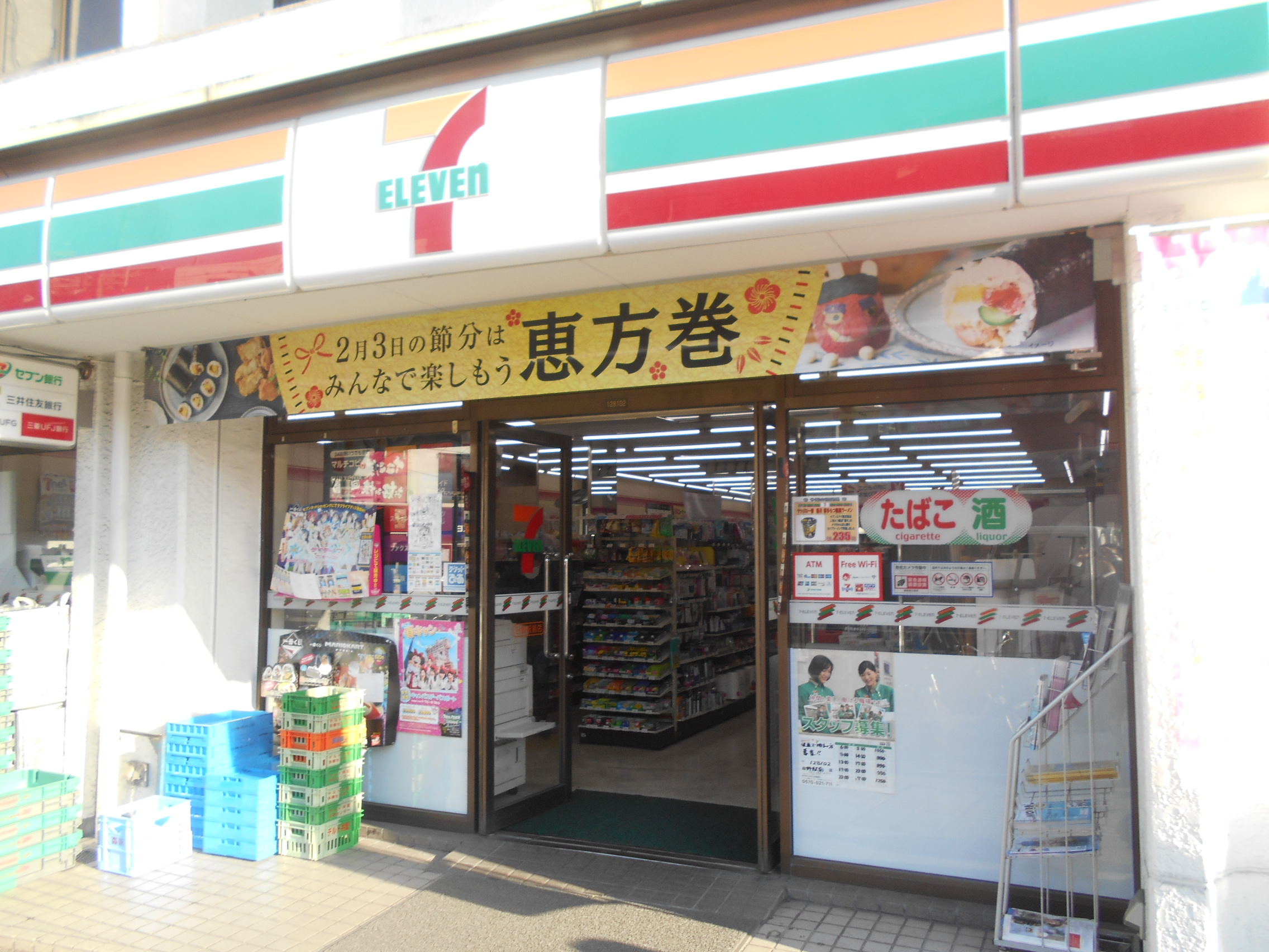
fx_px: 953
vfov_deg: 53.1
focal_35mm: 26
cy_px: 476
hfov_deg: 67.3
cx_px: 634
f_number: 3.2
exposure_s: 1/160
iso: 80
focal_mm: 4.6
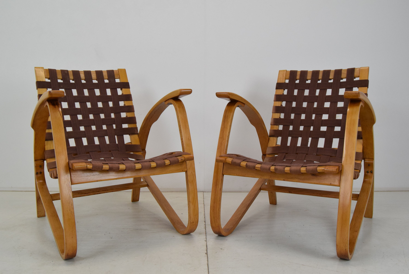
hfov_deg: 57.2
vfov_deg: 40.0
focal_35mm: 33
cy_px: 137
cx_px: 204
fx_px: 375
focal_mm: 22
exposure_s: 1/250
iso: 1600
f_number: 8
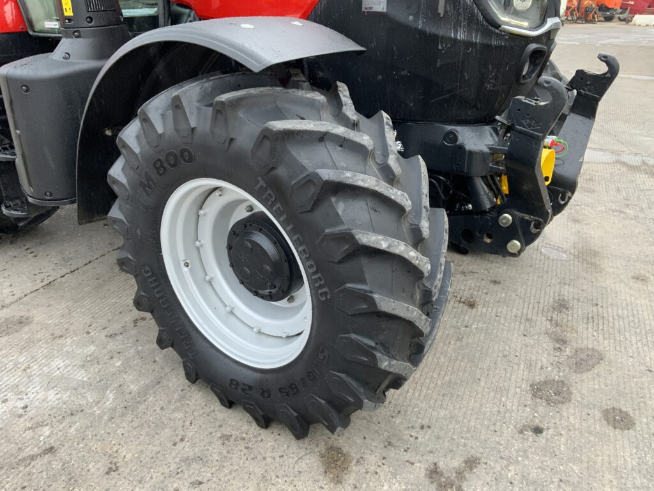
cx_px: 327
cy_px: 246
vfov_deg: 48.2
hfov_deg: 61.7
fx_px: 548
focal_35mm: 29
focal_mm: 3
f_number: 1.8
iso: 40
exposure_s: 1/122
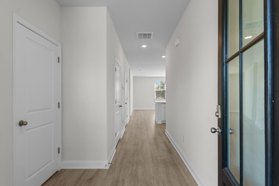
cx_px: 140
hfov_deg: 86.9
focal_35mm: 19
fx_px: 147
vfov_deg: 64.6
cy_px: 93
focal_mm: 13
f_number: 4.8
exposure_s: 1/4
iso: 100
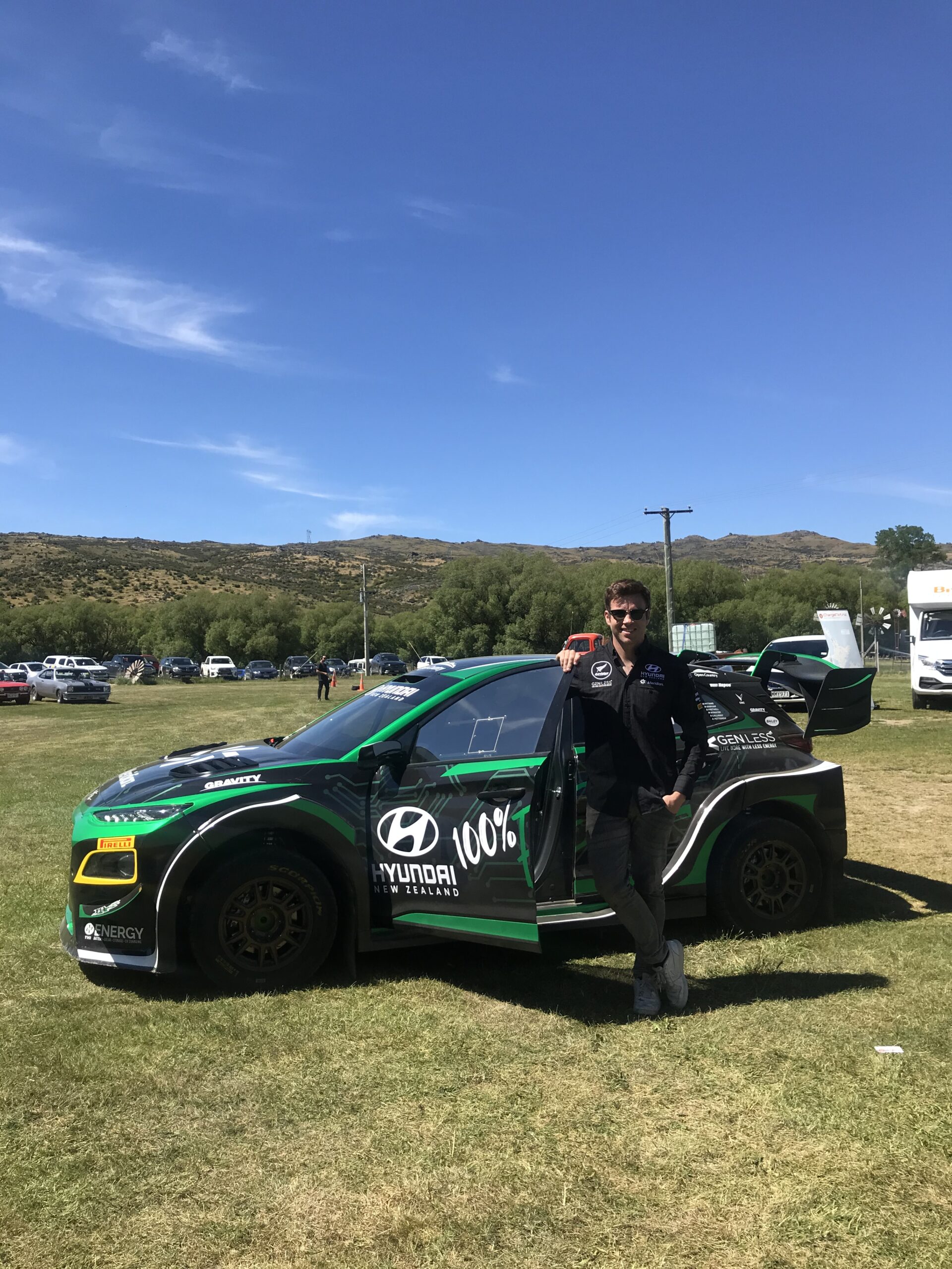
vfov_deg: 63.4
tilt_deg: +3.2
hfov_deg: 49.7
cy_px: 634
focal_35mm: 28
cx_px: 476
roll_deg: +0.9
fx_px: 1027
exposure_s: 1/1996
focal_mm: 3.99
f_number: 1.8
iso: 20
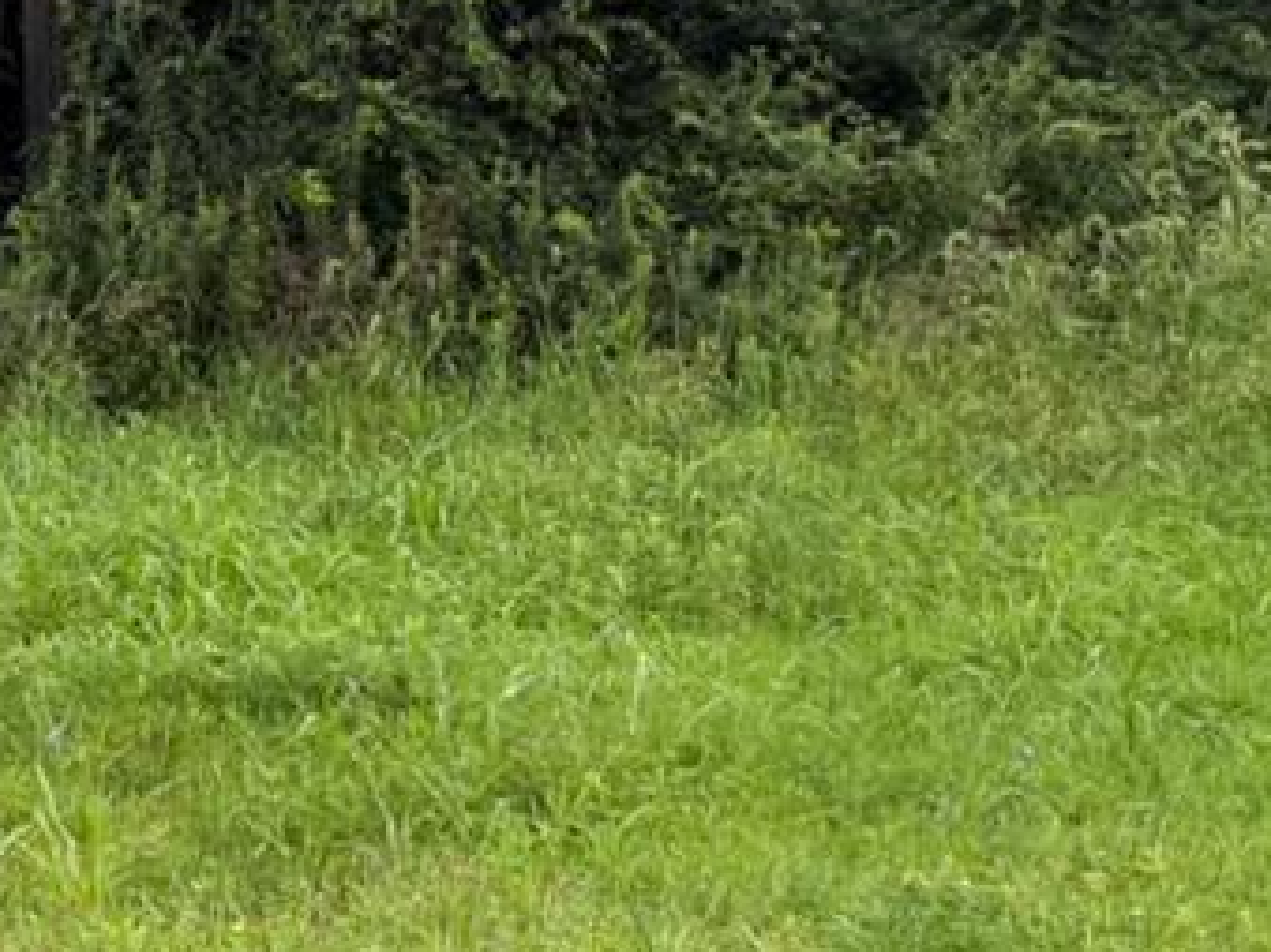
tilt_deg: +5.5
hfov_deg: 15.8
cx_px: -1151
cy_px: -120
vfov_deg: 14.1
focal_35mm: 102
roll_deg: -3.6
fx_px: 3744
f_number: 1.78
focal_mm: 6.76
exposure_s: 1/1122
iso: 100
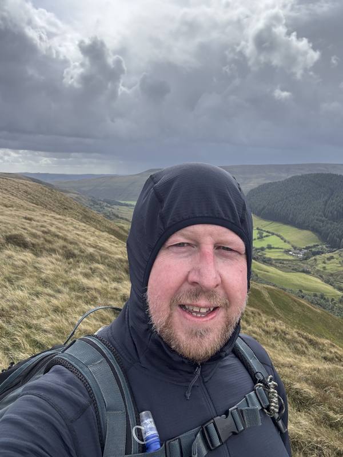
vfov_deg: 60.0
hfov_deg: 46.8
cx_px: 172
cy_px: 228
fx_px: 396
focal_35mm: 30
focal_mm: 2.69
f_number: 1.9
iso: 25
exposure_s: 1/931
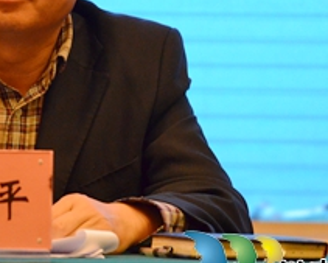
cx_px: 48
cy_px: 65
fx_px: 3400
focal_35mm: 350
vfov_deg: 4.4
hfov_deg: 5.5
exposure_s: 1/125
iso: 3200
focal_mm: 105
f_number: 5.6
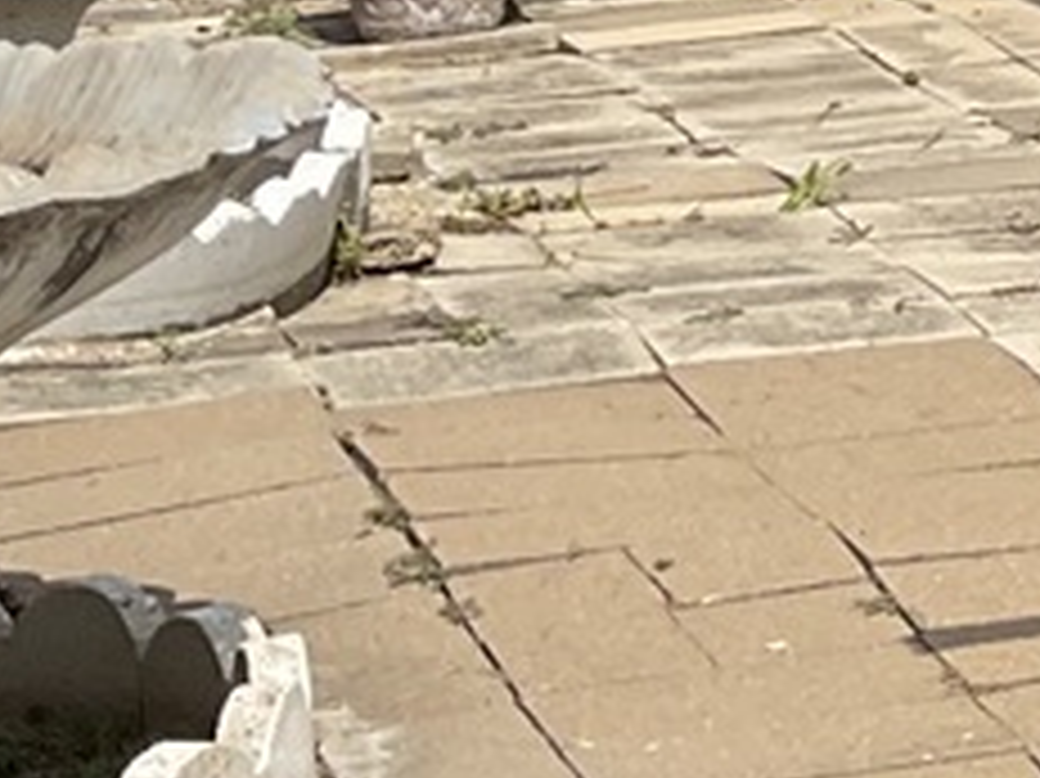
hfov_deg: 9.9
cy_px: -940
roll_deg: -0.2
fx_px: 5435
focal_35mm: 181
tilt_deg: +1.5
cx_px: 2314
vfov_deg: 7.7
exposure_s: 1/1912
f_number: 1.8
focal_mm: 3
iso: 16
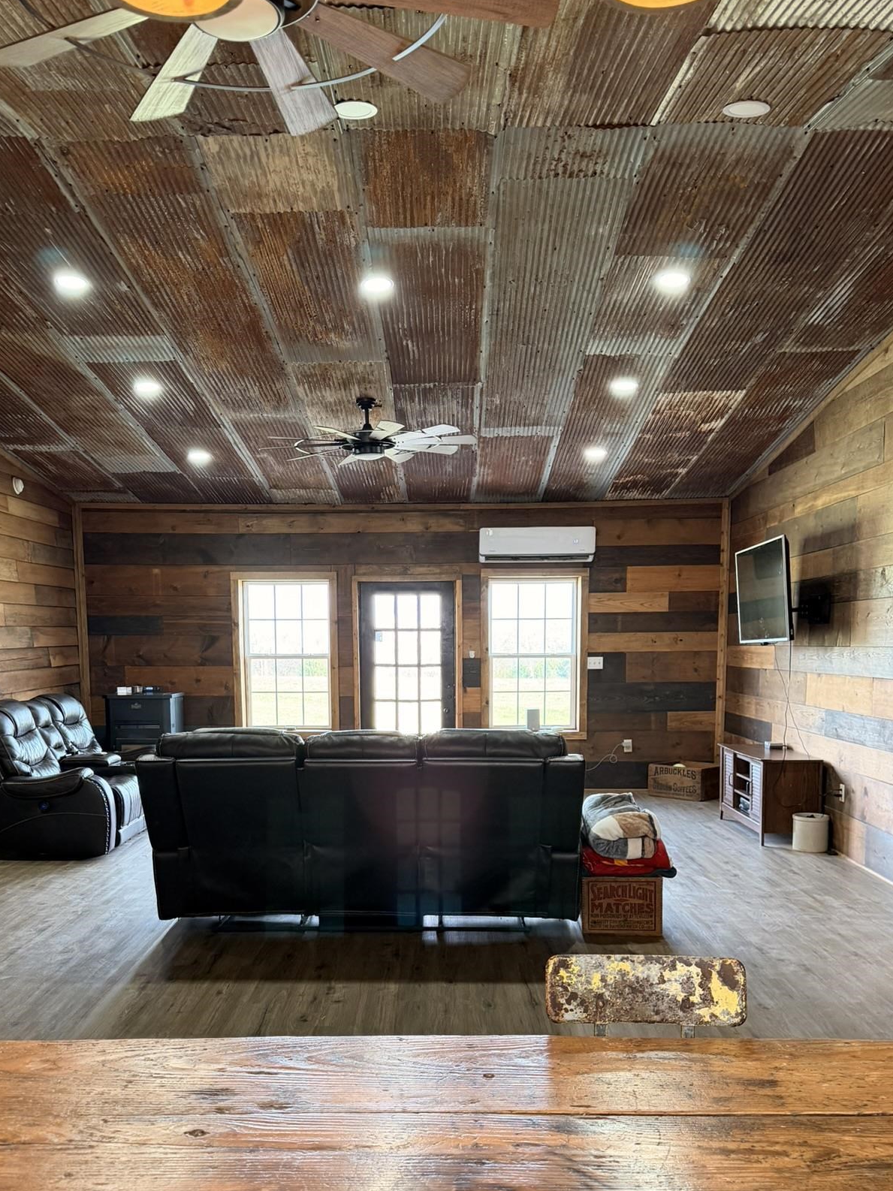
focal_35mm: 31
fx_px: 1067
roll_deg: +0.7
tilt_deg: -6.2
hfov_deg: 45.4
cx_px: 416
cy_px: 749
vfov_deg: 57.6
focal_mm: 6.76
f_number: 1.78
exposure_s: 1/60
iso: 320
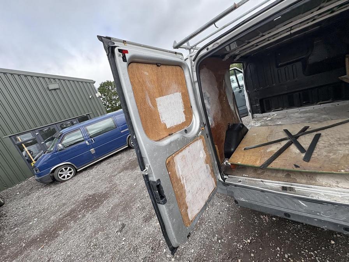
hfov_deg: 102.1
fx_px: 141
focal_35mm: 14
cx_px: 174
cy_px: 131
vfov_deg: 85.7
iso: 50
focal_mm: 2.22
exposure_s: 1/399
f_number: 2.2
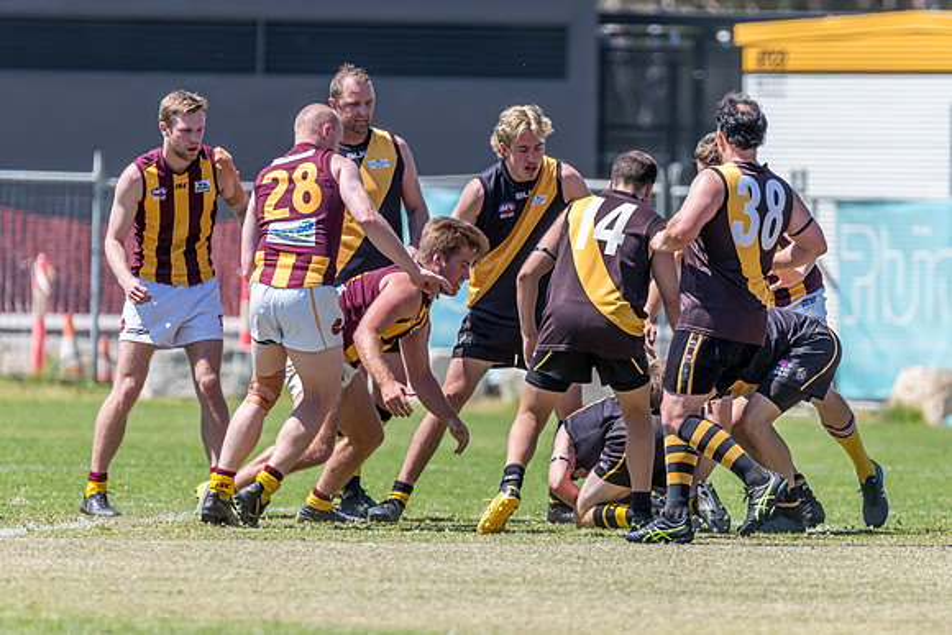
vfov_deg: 2.1
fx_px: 17737
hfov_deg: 3.1
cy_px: 344
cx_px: 527
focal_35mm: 671
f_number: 6.3
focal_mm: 460
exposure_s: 1/2500
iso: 800
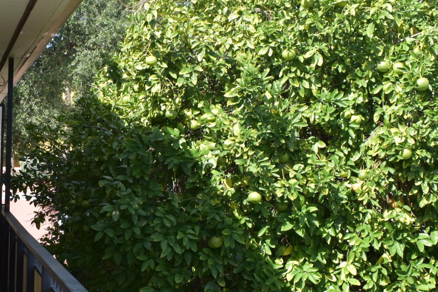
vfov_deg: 15.7
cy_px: 272
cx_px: 55
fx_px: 1046
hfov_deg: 23.1
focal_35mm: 86
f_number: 7.1
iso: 100
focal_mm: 18
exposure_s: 1/200
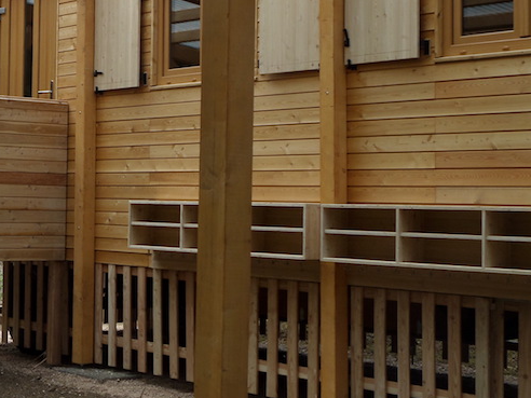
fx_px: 1258
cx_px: 31
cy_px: 128
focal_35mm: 82
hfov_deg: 23.1
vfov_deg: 17.9
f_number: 3.9
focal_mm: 7.6
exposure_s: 1/60
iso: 80
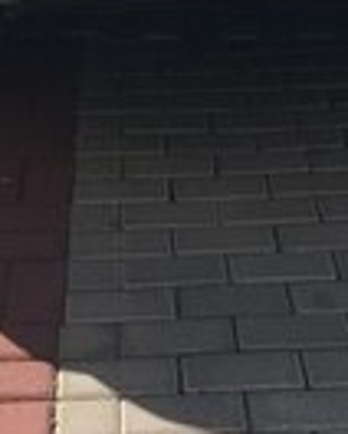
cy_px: -326
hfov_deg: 14.5
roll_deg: -0.4
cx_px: 236
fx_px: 1362
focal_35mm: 106
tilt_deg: -8.5
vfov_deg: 15.7
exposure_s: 1/1672
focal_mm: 4.15
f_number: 2.2
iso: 25
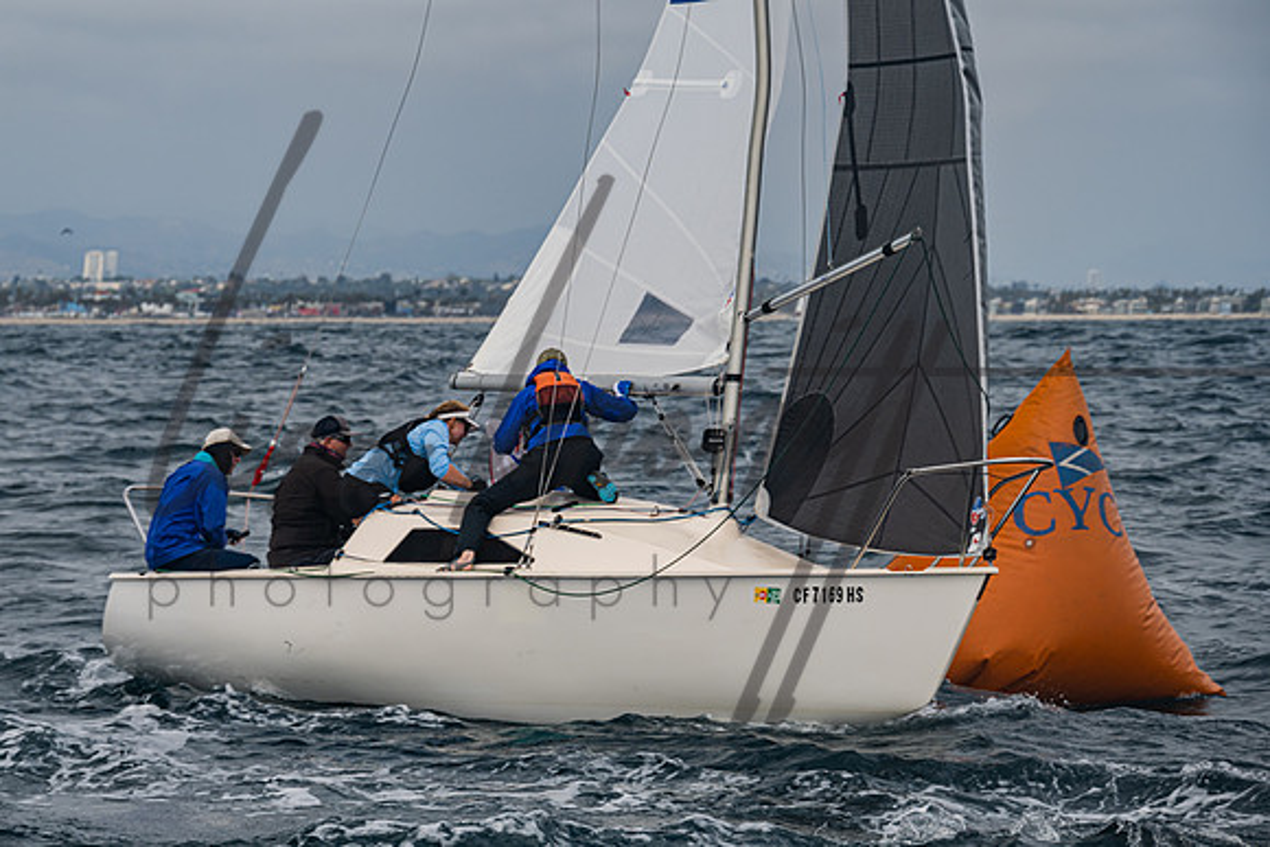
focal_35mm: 141
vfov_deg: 9.7
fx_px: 4986
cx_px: 520
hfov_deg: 14.5
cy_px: 378
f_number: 6.3
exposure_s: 1/640
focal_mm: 115
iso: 160
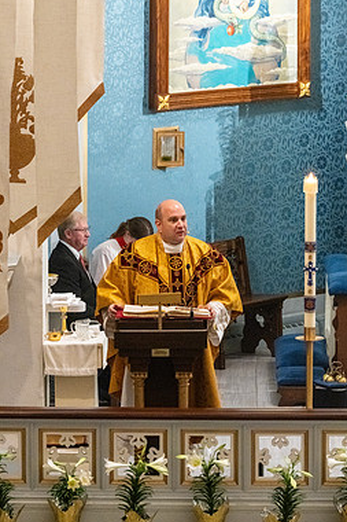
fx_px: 3429
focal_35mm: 237
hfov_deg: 5.8
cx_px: 149
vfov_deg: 8.7
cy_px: 246
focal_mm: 200
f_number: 11
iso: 5000
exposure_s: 1/60
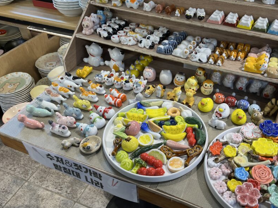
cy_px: 96
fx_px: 273
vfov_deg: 41.8
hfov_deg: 53.7
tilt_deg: -39.8
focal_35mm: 34
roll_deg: +0.9
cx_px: 163
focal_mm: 5.1
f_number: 1.6
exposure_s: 1/236
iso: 40
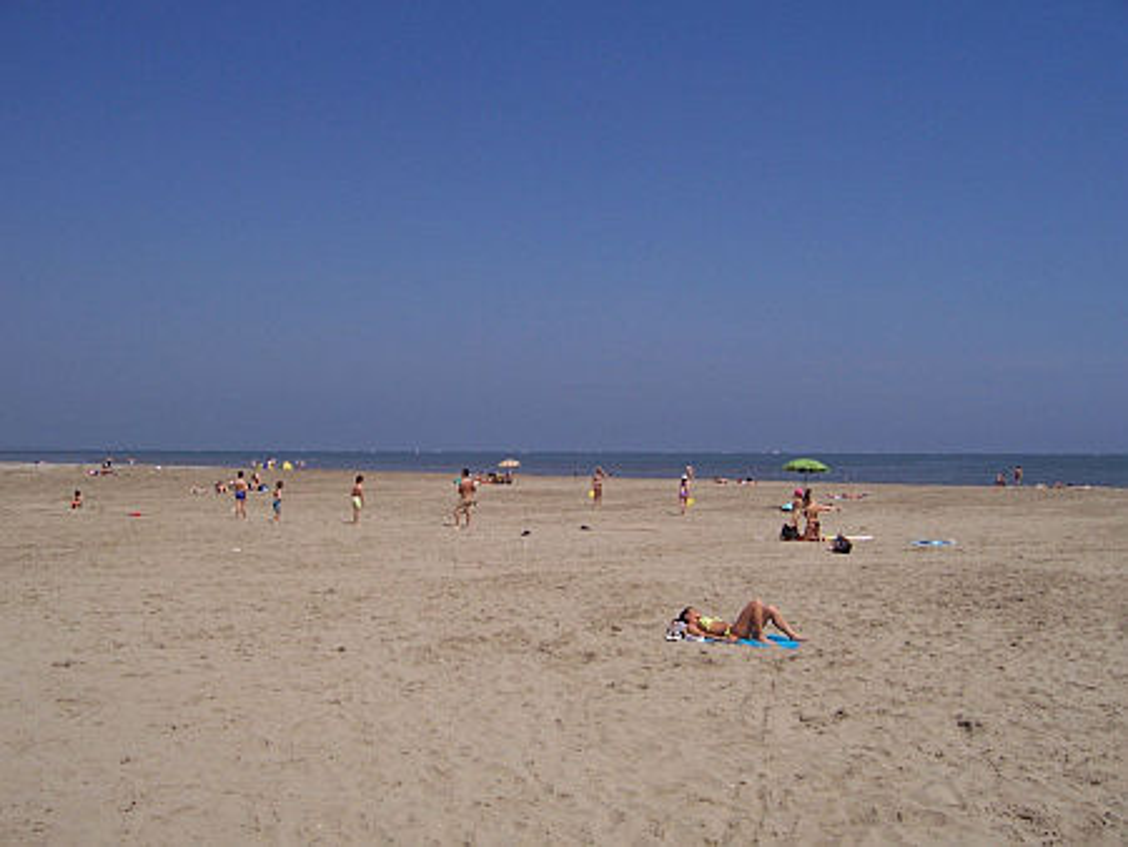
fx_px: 1109
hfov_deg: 53.9
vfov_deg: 41.8
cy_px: 424
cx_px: 564
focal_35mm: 34
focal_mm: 5.6
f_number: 5.6
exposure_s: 1/1000
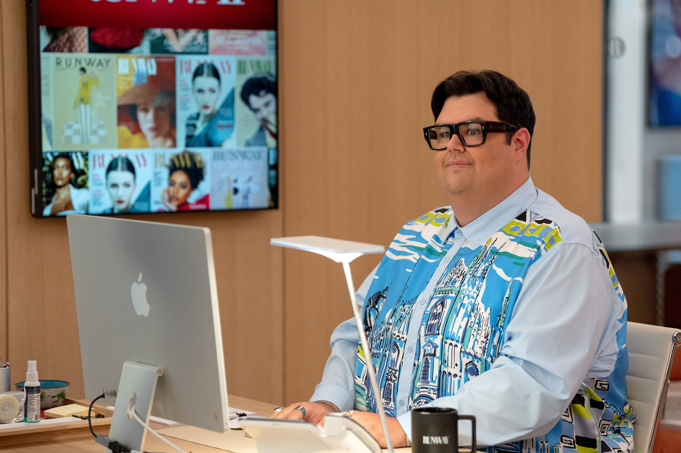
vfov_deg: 11.6
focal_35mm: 118
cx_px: 340
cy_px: 226
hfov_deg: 17.4
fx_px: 2231
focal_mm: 118
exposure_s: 1/320
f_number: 2.8
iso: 1600
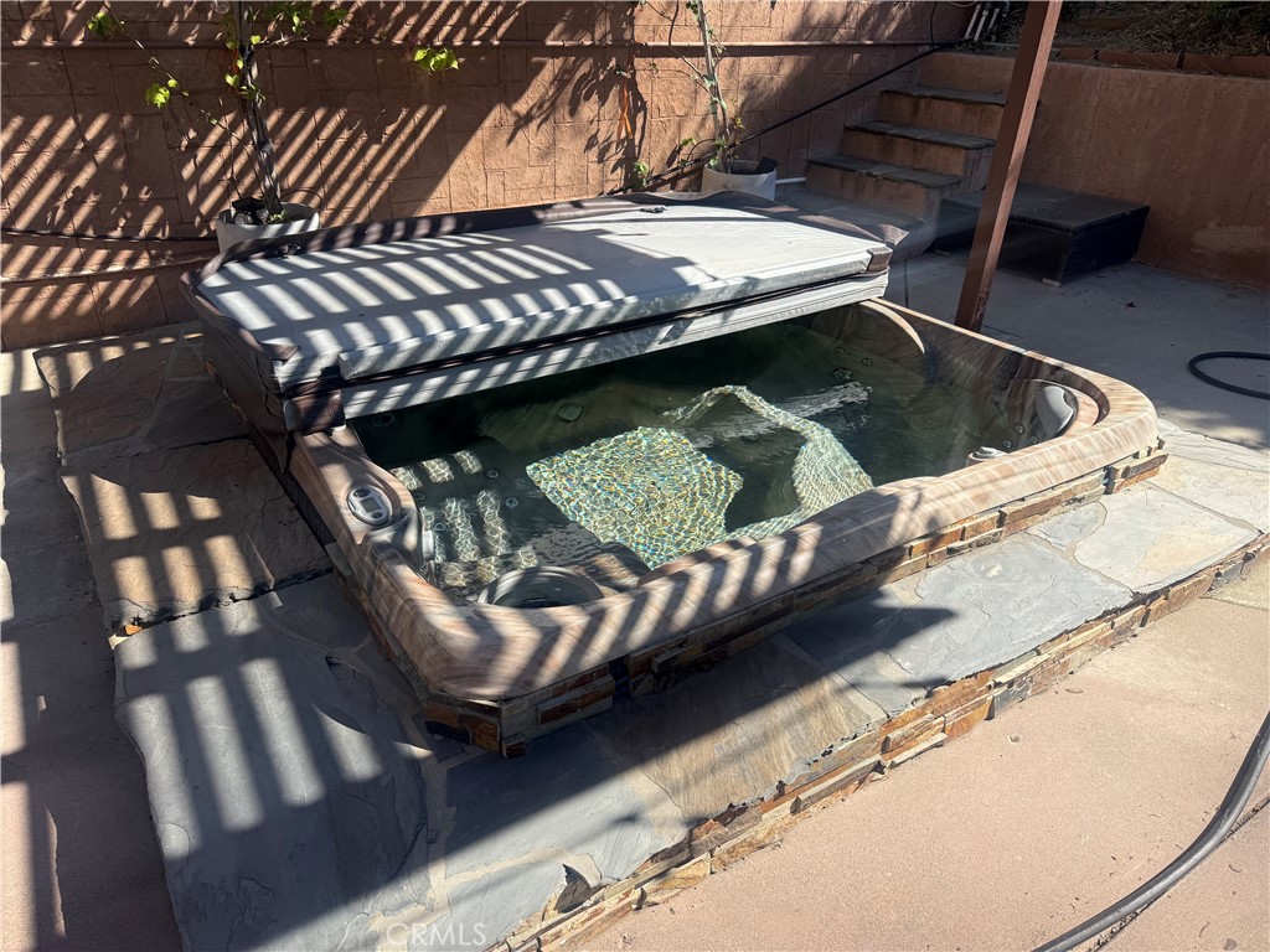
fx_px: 881
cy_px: 476
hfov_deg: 71.6
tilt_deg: -25.9
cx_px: 635
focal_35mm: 24
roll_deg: +5.4
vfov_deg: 56.8
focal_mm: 6.76
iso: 80
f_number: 1.78
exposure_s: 1/2801
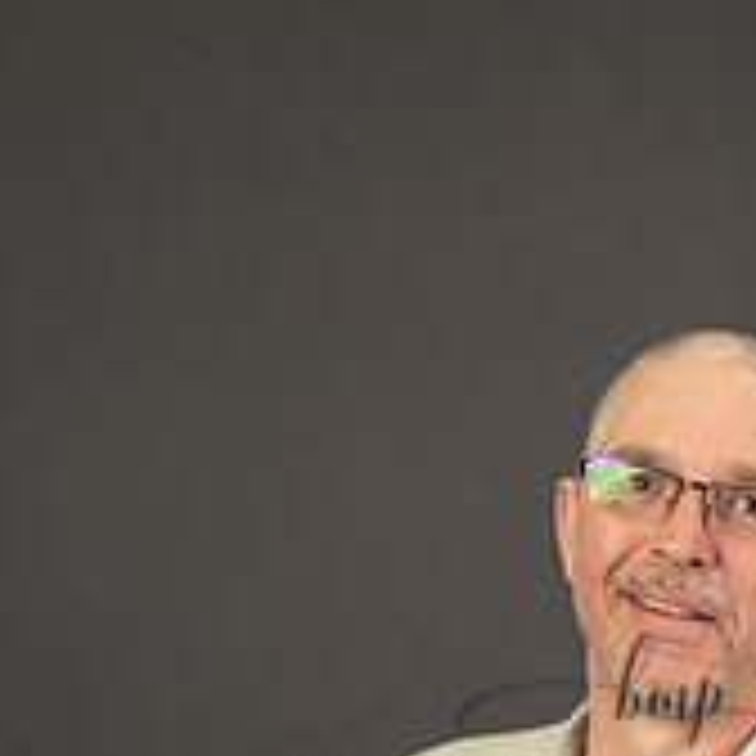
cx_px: 670
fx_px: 2817
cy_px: 832
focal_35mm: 114
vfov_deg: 14.9
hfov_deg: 15.1
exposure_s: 1/160
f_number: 4.5
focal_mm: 50
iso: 160
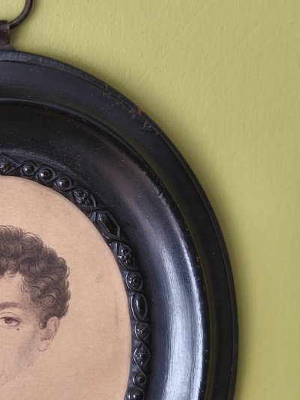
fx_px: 1398
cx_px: 2
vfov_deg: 16.2
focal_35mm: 121
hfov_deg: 12.1
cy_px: 316
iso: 160
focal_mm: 5.35
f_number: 1.7
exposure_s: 1/100
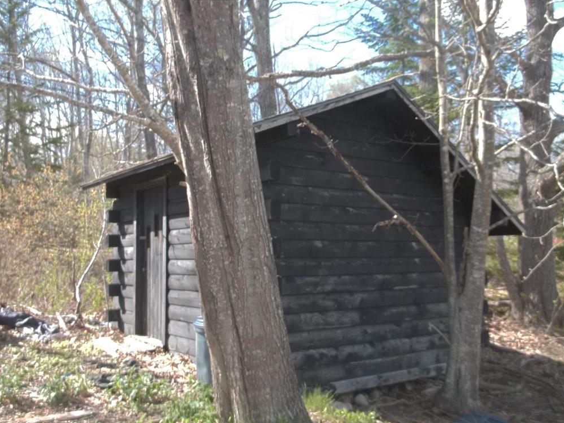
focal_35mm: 34
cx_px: 280
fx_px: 554
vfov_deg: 41.8
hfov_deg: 54.0
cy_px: 216
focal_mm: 5.9
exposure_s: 1/200
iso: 80
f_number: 3.3
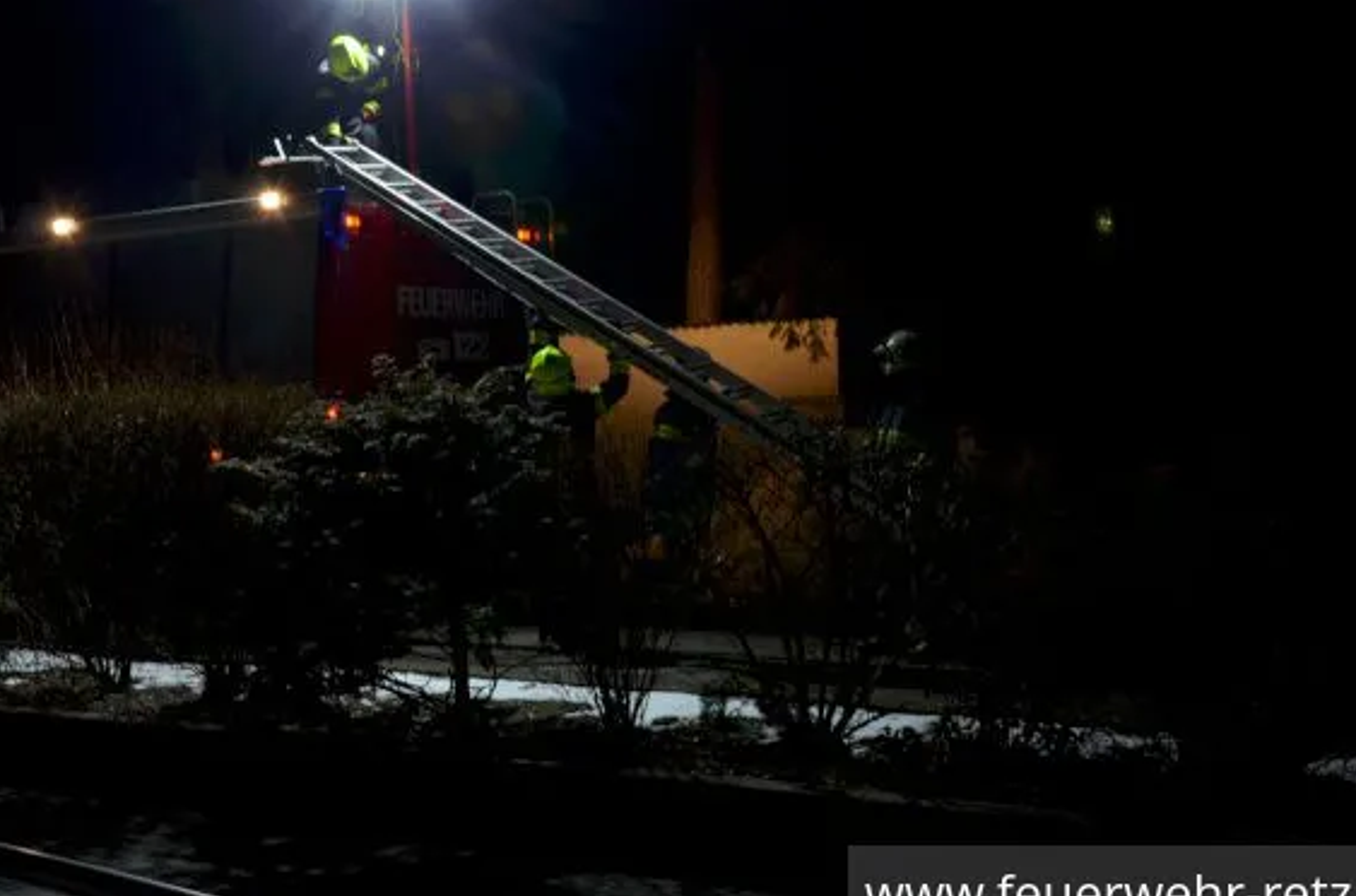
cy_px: 431
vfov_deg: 25.8
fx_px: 1953
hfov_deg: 38.3
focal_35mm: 52
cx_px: 645
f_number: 8
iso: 800
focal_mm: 30
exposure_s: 1/15
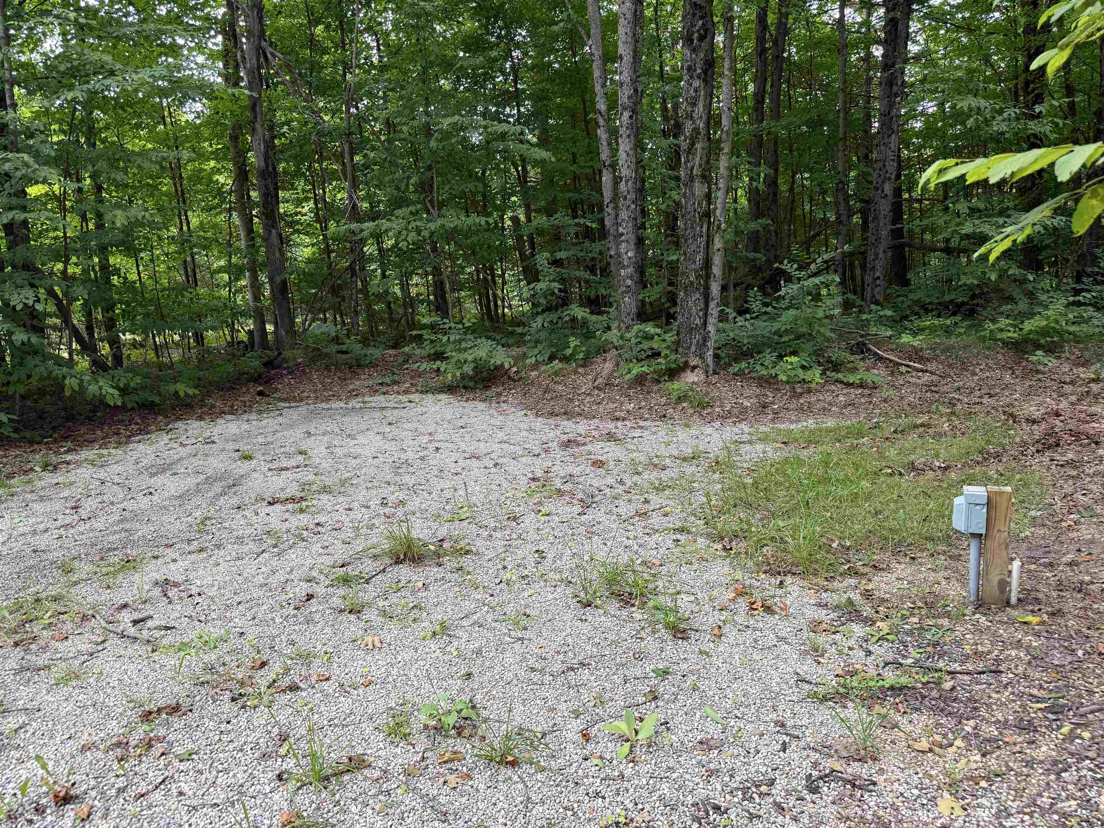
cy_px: 414
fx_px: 765
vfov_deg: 56.8
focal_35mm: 24
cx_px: 552
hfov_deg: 71.6
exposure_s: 1/374
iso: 80
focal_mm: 6.76
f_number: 1.78
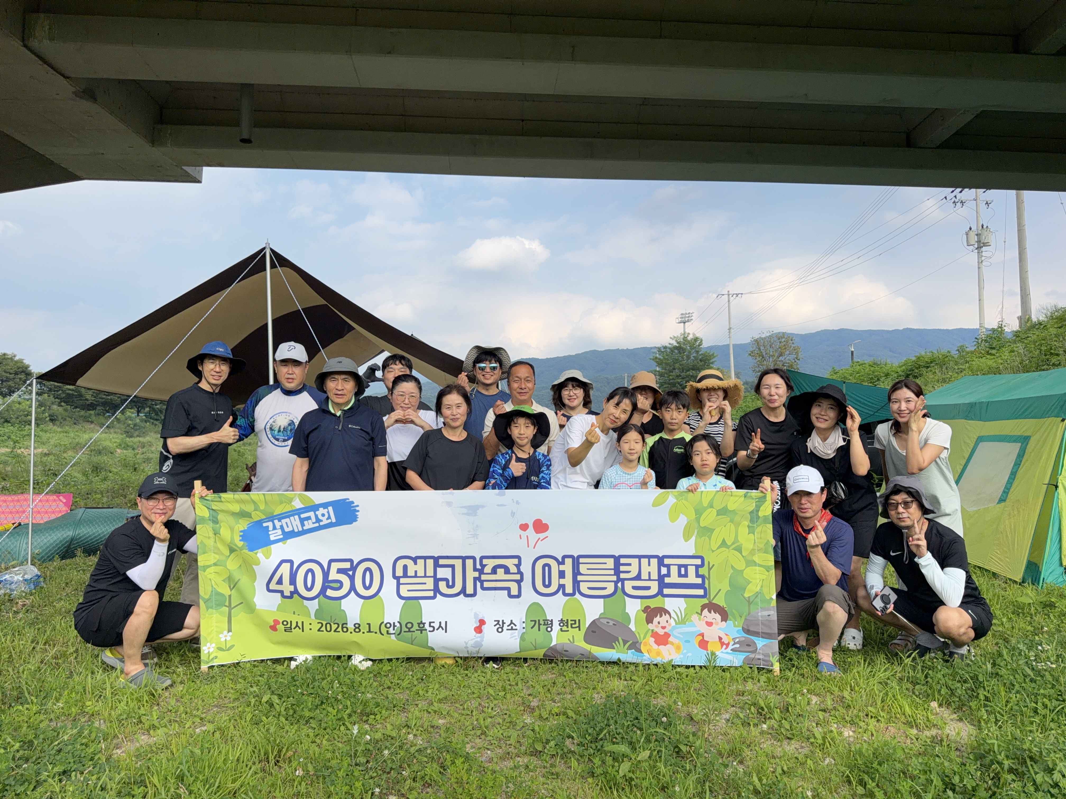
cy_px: 400
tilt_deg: +2.0
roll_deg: -0.1
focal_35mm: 24
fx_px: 739
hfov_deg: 71.6
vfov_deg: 56.8
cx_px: 533
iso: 80
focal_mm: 6.76
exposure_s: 1/3021
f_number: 1.78
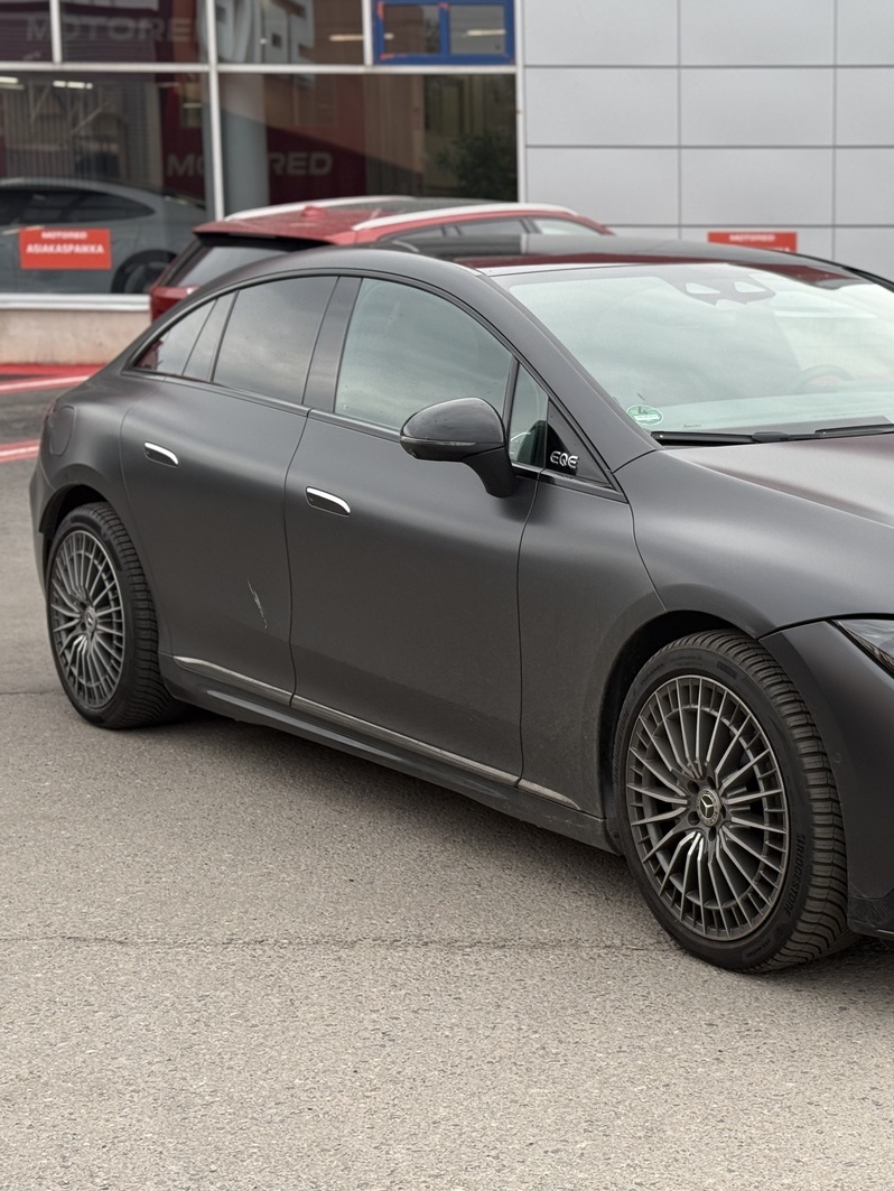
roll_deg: -0.1
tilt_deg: -8.6
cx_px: 754
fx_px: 2237
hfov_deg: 22.2
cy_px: 597
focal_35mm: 65
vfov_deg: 29.8
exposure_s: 1/527
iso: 64
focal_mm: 6.76
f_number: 1.78
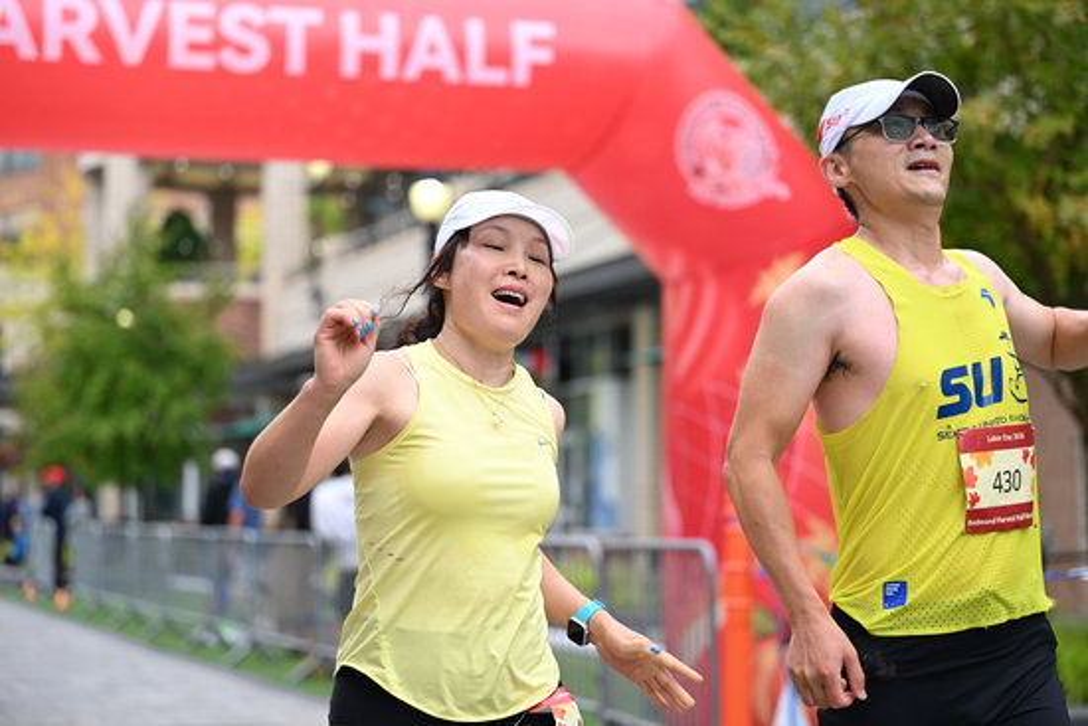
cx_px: 544
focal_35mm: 80
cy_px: 363
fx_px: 2418
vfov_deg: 17.1
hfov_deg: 25.4
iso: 640
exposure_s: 1/2000
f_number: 2.8
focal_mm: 80
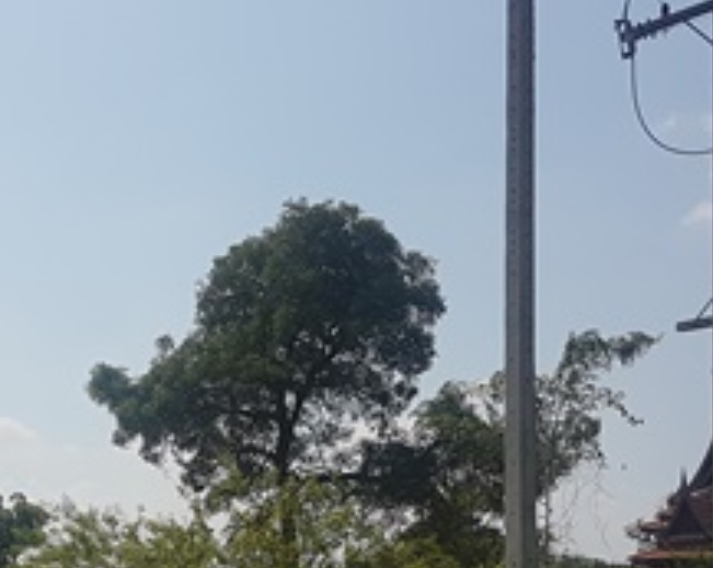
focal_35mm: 75
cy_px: 519
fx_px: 1581
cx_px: 141
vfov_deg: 20.0
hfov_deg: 25.0
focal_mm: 4.2
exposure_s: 1/4960
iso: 40
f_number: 1.7
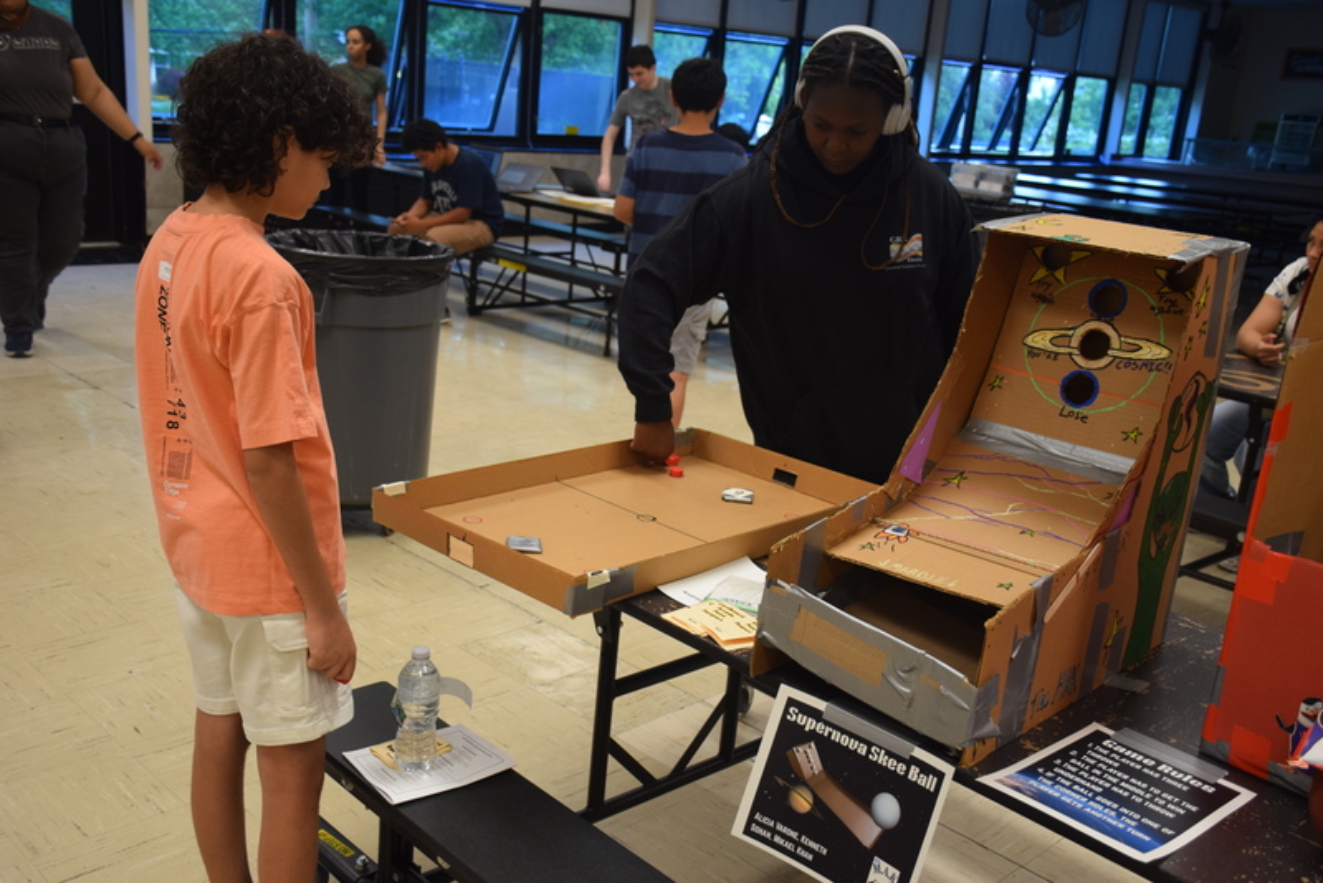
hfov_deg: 53.1
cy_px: 442
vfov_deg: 36.9
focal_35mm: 36
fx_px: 1323
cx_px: 662
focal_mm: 24
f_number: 4
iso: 560
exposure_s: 1/60
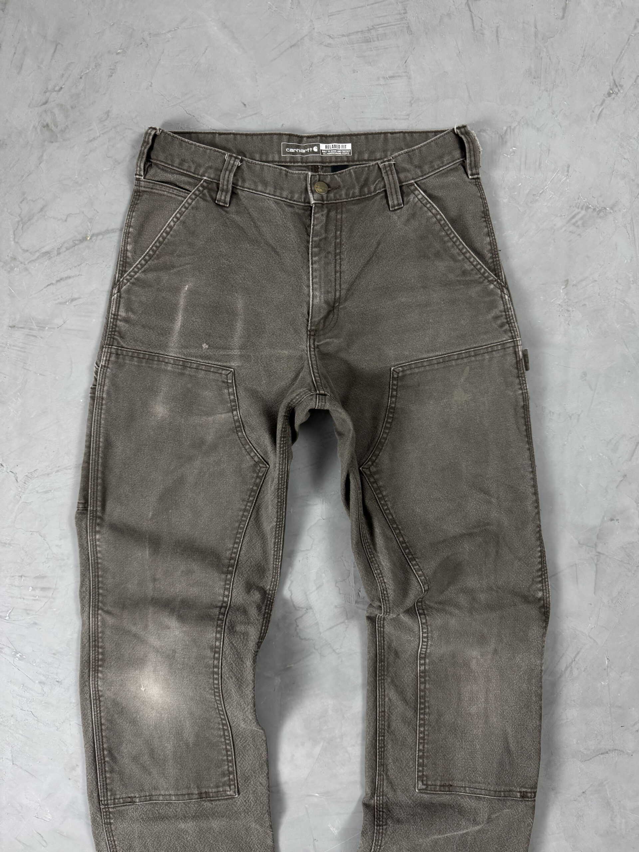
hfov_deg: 56.8
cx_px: 320
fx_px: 591
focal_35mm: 24
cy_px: 426
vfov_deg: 71.6
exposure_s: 1/60
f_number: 1.78
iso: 160
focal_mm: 6.76
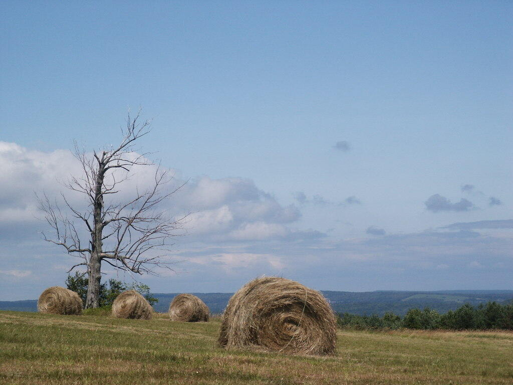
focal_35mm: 103
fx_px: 1526
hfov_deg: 19.1
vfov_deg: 14.4
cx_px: 256
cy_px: 192
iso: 64
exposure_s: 1/350
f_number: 8
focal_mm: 21.09
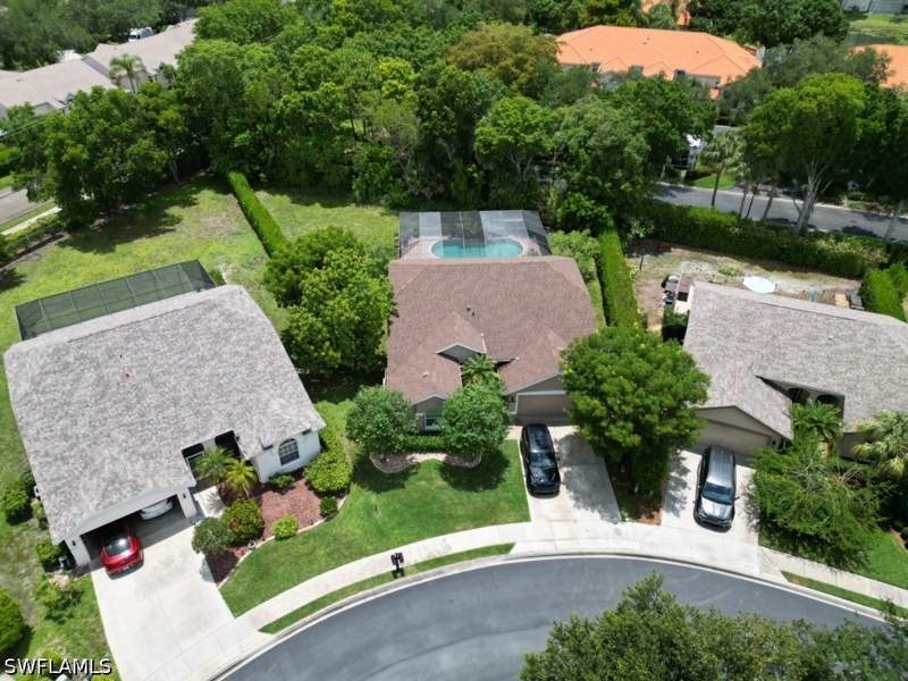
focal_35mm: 24
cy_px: 340
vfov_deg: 56.8
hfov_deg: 71.6
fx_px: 630
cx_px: 454
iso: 130
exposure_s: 1/3200
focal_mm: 6.72
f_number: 1.7
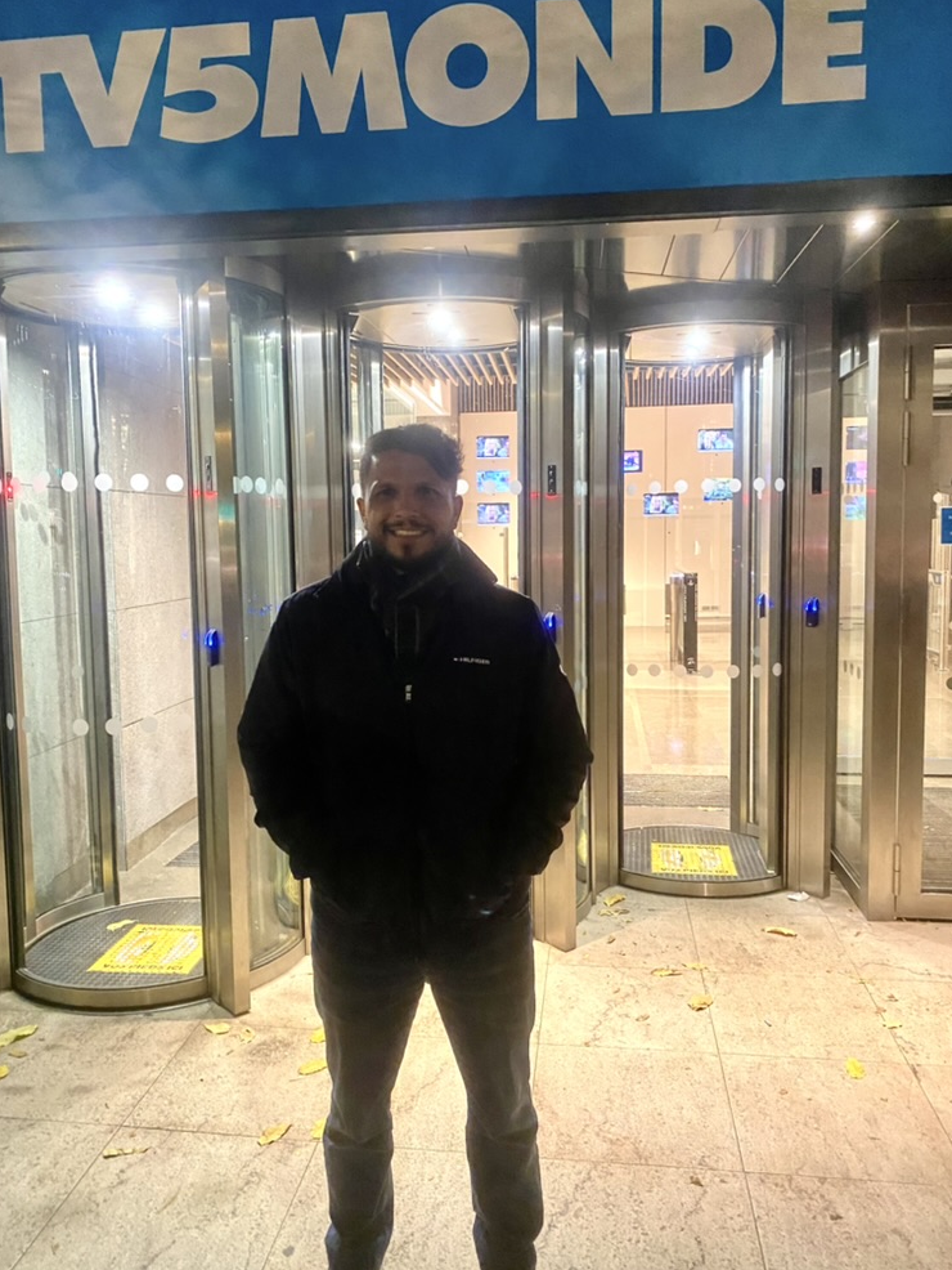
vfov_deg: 65.3
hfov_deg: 51.4
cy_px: 613
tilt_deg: -4.3
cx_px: 466
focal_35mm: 27
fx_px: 990
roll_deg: +0.5
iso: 500
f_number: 1.8
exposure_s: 1/25
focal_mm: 4.25
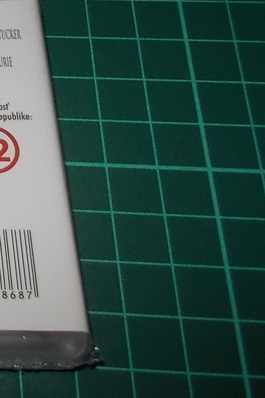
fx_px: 939
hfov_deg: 13.8
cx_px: -252
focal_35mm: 85
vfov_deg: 23.1
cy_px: 17
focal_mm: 4.1
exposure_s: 1/30
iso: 200
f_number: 3.3
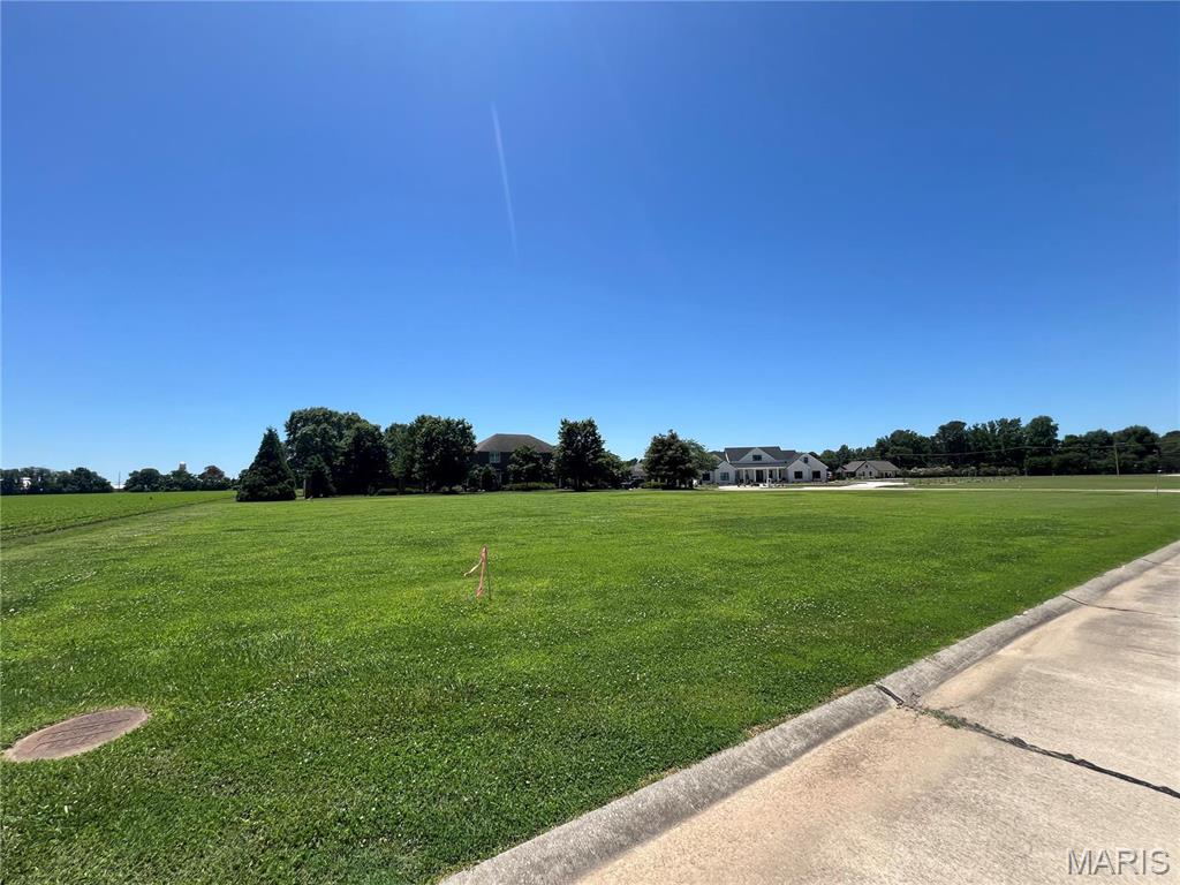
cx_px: 590
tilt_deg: +4.7
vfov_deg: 89.9
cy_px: 442
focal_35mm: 13
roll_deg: +1.1
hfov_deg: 106.2
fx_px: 443
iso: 32
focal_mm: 1.57
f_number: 1.8
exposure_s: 1/1783
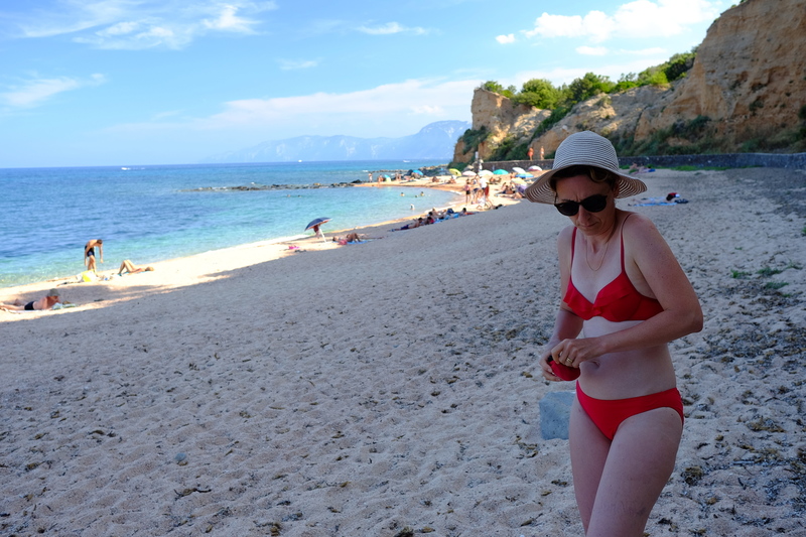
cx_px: 403
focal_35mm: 35
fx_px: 783
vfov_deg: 37.8
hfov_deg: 54.4
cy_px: 268
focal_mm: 23
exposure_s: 1/140
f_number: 4
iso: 200
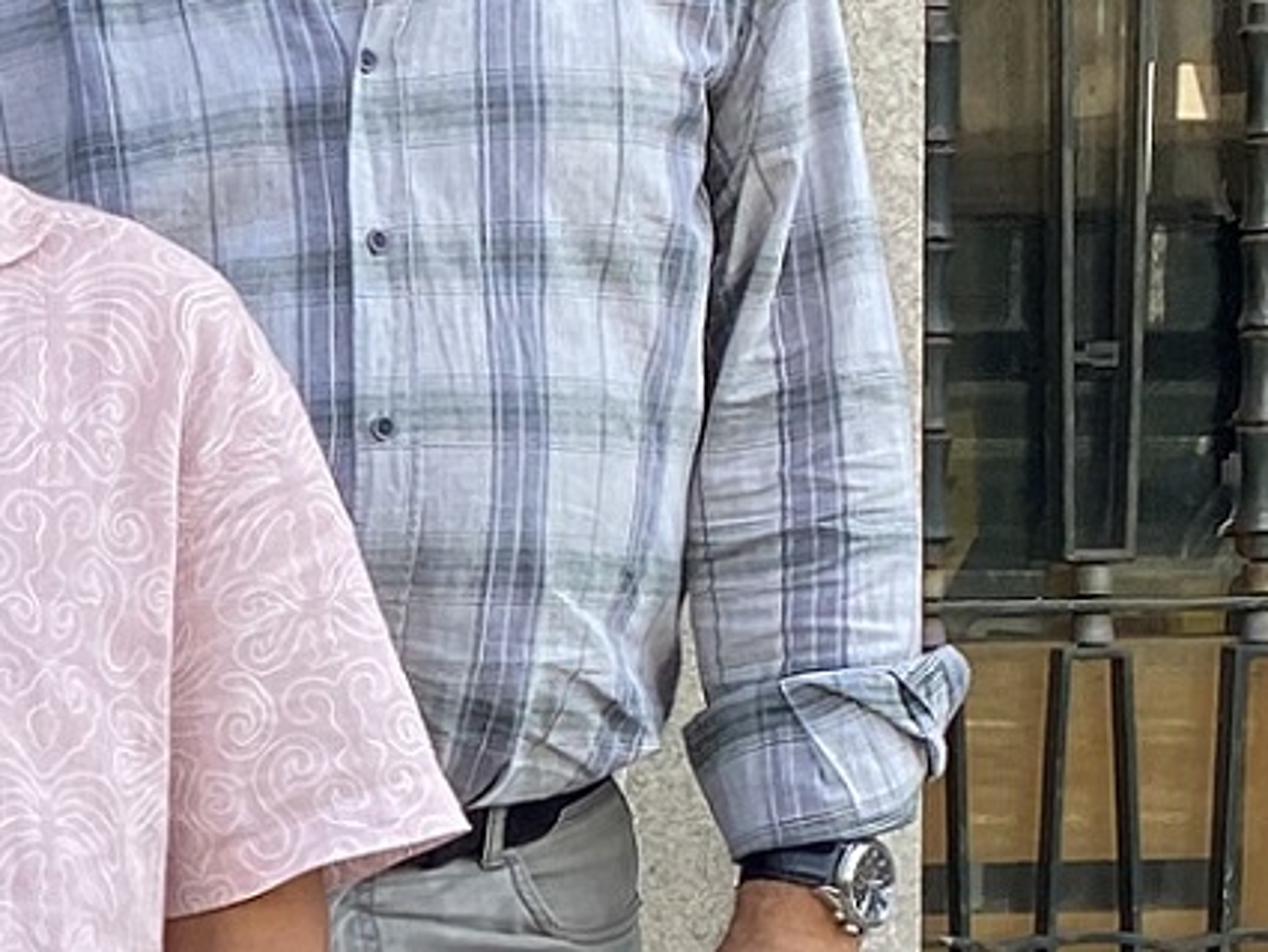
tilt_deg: -3.7
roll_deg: +2.5
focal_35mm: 153
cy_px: 933
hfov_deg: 11.3
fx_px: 5606
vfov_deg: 9.6
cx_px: -1531
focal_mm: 4.25
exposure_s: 1/330
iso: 32
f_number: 1.8
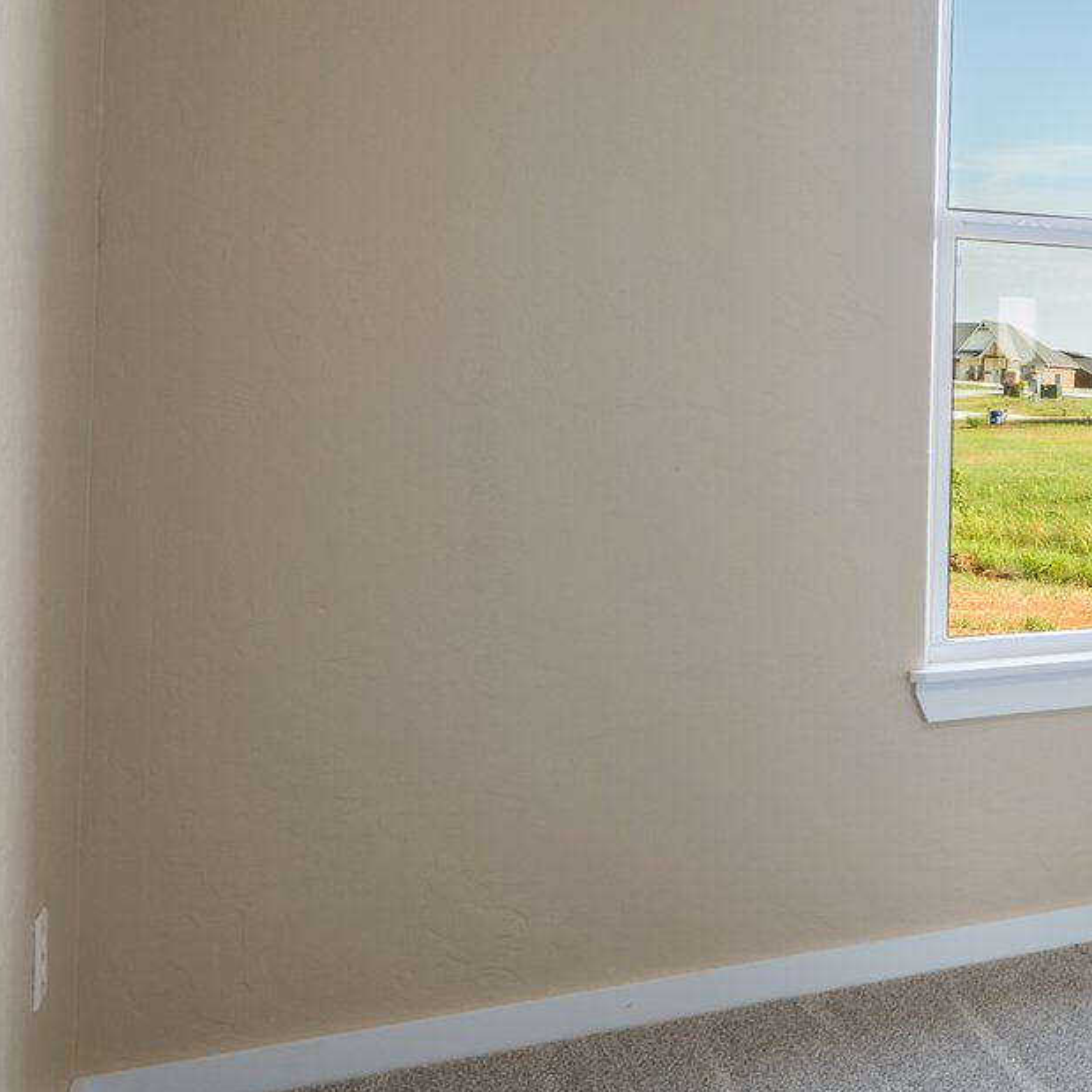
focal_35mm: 45
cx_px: 1491
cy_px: 382
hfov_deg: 28.9
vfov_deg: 37.2
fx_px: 1606
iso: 200
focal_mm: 16
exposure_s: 1/6
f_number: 8
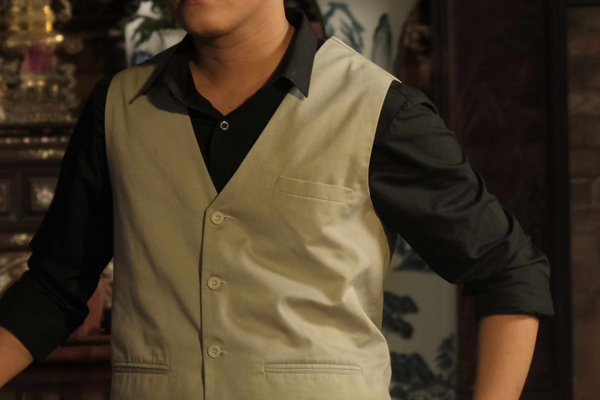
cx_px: 56
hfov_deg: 11.5
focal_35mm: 178
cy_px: 86
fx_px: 2966
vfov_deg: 7.7
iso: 2500
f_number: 4
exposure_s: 1/125
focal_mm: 55
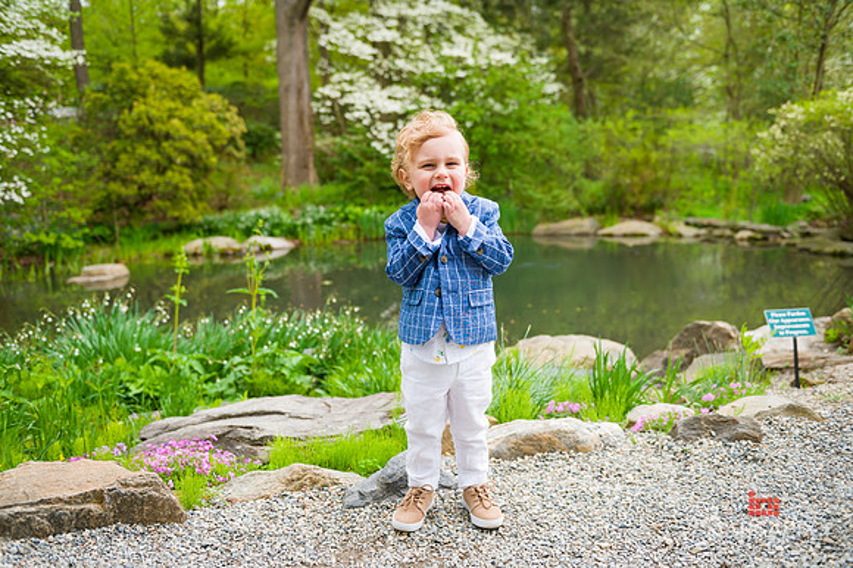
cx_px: 426
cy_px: 284
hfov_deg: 58.7
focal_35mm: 32
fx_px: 758
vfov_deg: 41.1
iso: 200
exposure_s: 1/400
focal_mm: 32
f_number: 3.5
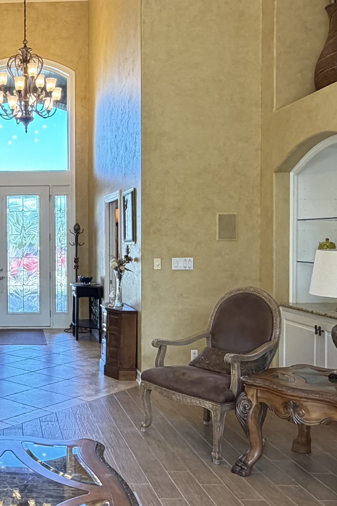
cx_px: -12
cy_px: 255
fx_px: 576
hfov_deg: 30.0
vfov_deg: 47.4
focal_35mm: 41
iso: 250
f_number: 2.2
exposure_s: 1/120
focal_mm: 2.22
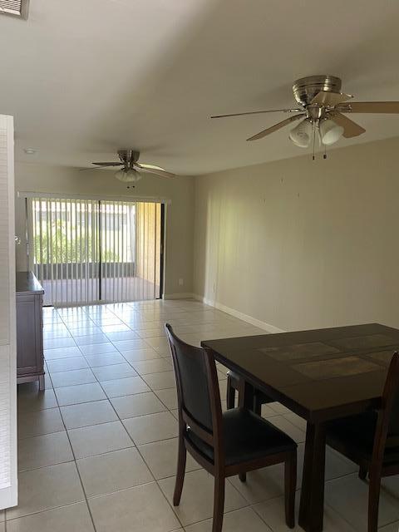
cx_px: 200
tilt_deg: -5.5
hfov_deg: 53.1
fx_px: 400
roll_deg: -1.2
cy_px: 266
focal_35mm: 26
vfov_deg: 67.3
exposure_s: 1/60
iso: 160
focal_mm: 4.25
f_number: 1.8
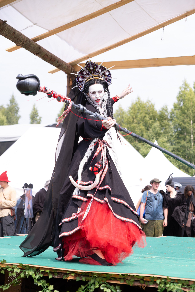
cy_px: 146
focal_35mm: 77
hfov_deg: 17.7
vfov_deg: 26.3
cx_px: 98
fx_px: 626
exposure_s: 1/1600
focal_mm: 51.6
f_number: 3.2
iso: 320
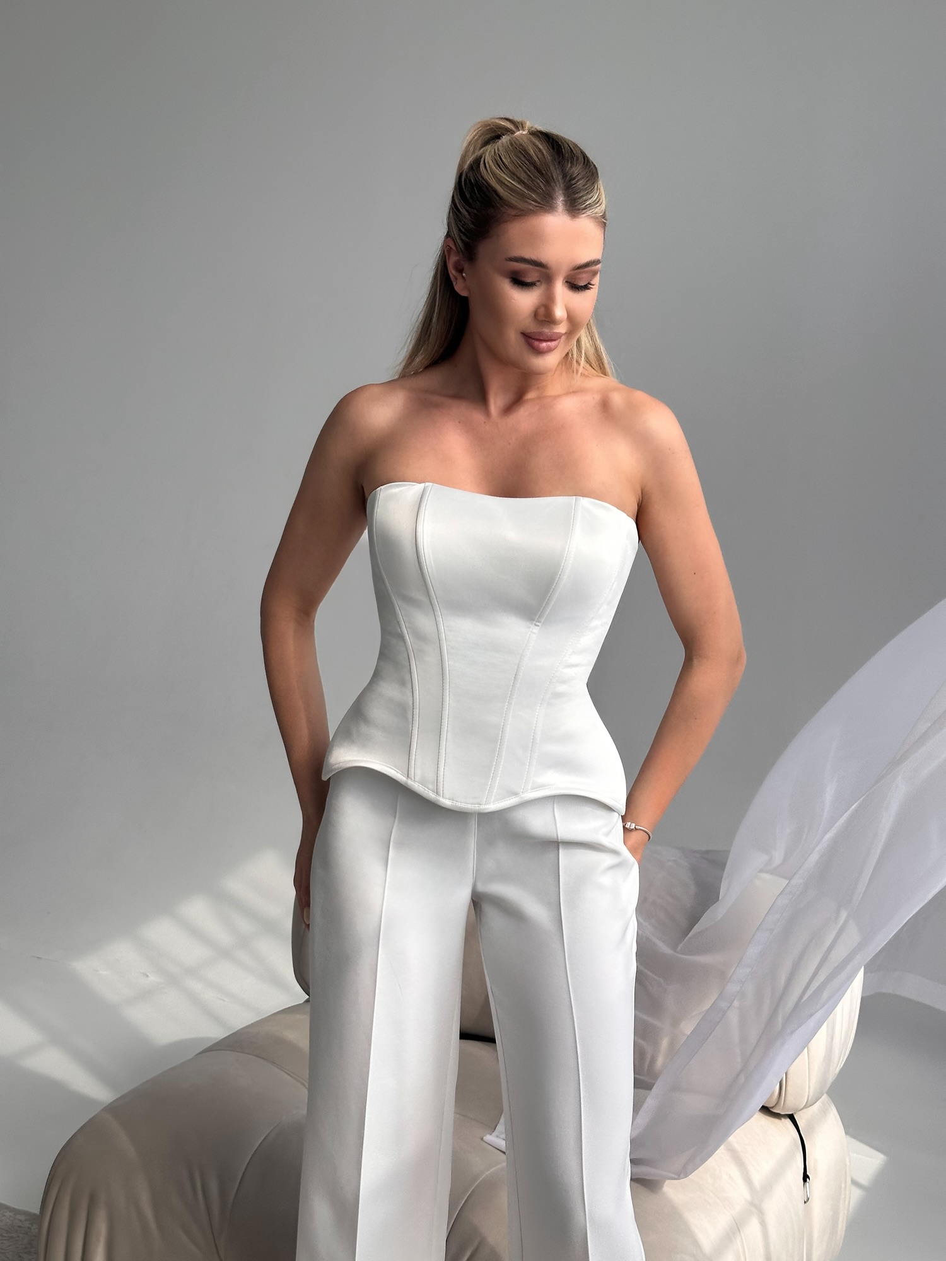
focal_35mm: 48
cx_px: 473
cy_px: 630
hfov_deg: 30.3
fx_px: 1749
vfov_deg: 39.7
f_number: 1.78
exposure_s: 1/810
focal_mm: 6.86
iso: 64
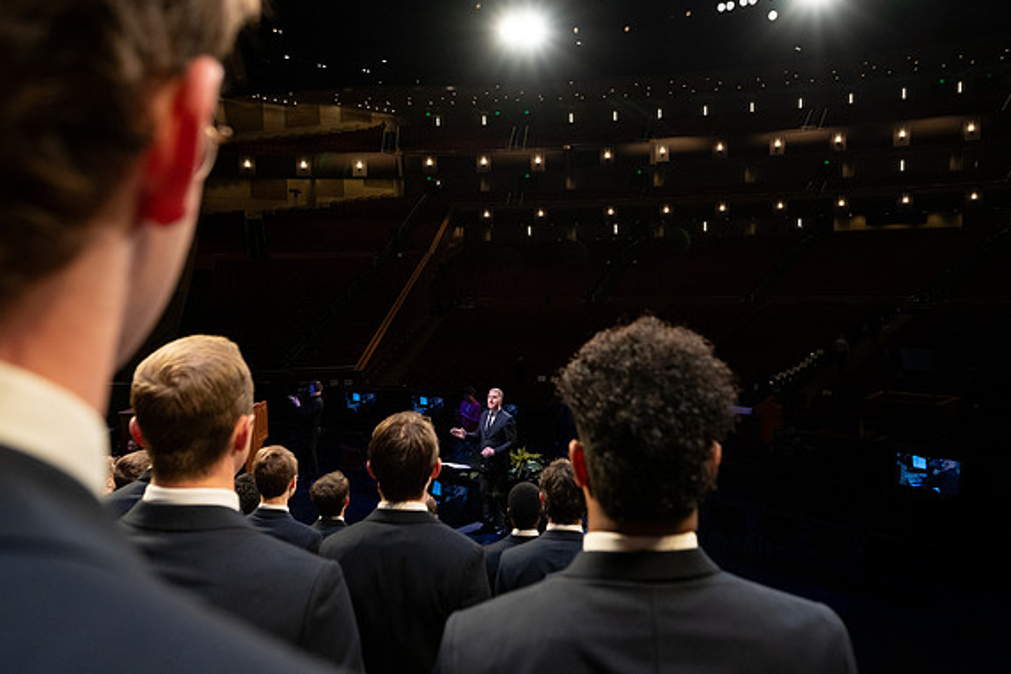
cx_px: 500
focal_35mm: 28
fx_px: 786
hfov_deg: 65.5
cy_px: 333
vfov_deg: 46.4
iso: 2000
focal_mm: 27.5
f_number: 5
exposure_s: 1/200
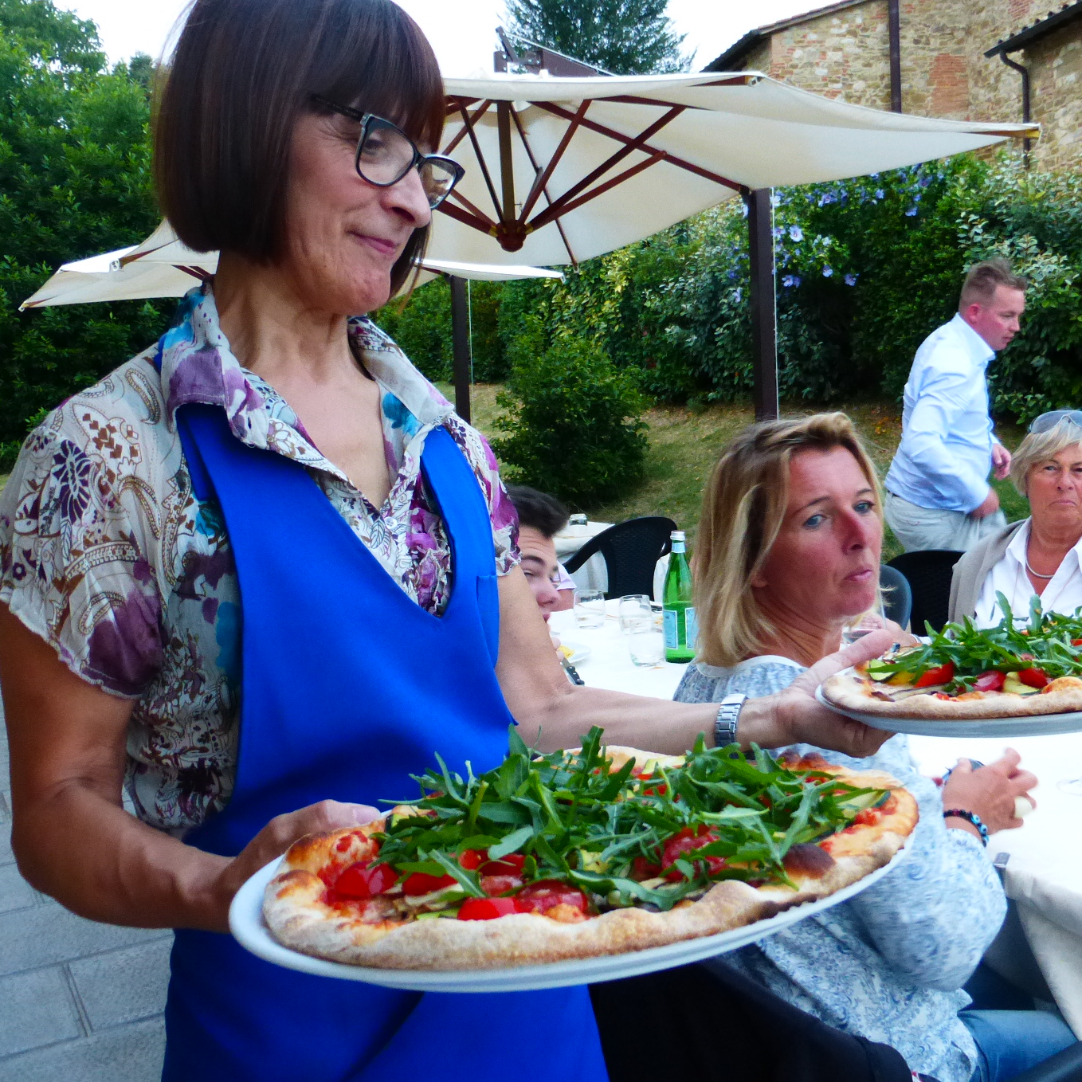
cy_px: 546
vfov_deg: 51.1
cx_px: 594
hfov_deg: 51.0
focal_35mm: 32
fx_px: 1132
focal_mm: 4.3
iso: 400
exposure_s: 1/30
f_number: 3.3
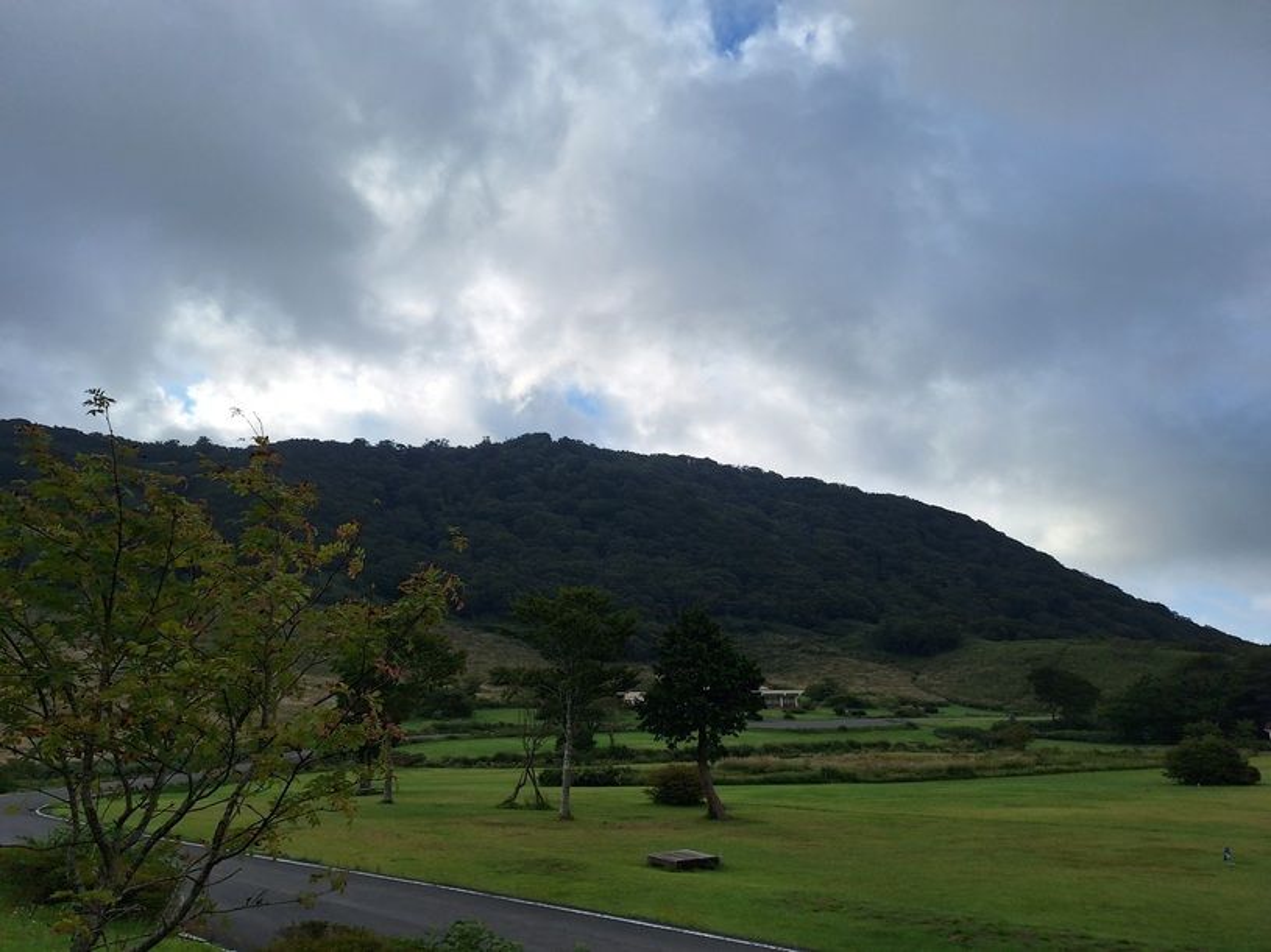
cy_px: 476
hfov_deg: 73.9
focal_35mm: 23
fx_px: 844
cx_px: 636
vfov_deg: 58.9
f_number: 1.8
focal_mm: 5.54
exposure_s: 1/3333
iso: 40
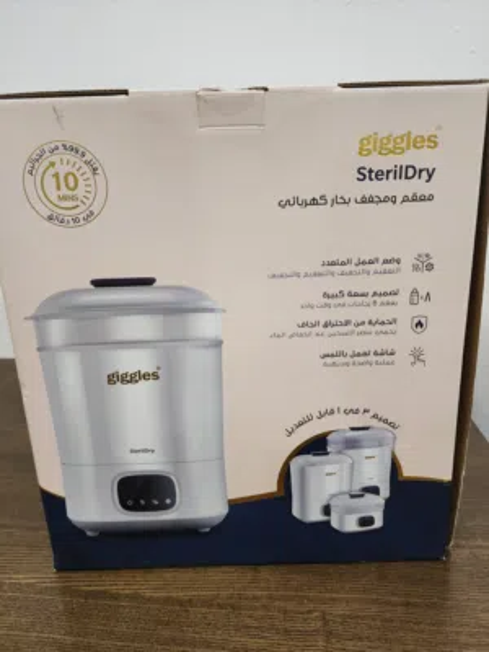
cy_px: 326
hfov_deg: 58.9
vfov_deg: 73.9
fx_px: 433
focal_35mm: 23
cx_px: 244
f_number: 1.8
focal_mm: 6.4
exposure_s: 1/100
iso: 640
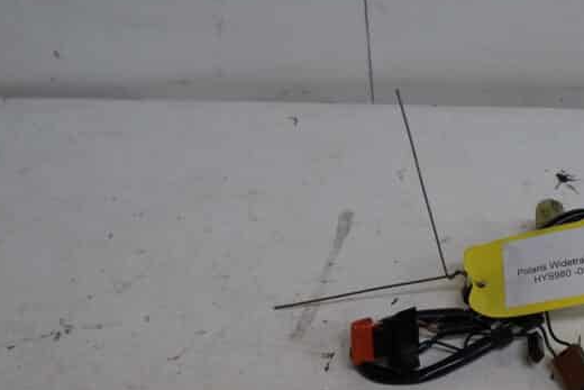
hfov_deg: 31.9
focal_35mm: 62
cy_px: 300
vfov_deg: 21.7
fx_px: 1006
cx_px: 419
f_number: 5
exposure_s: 1/60
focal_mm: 21
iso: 800
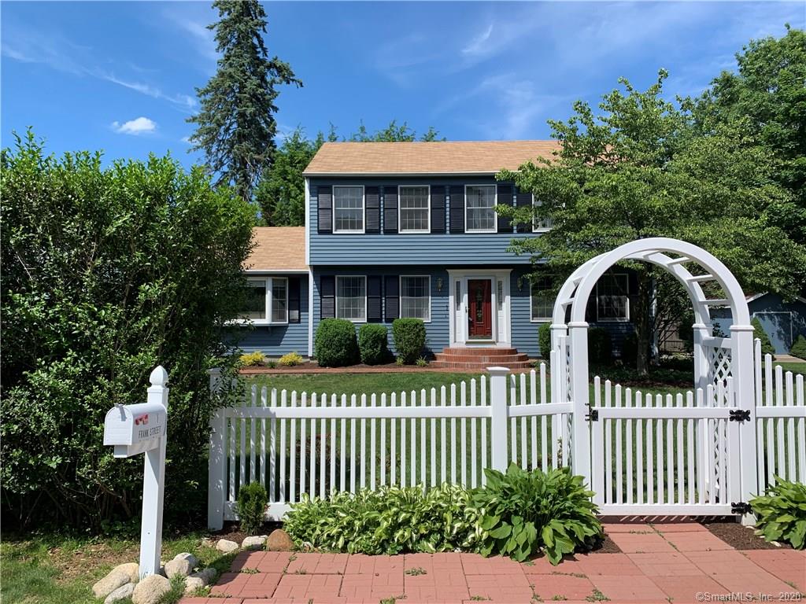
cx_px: 403
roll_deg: +0.3
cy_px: 302
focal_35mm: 26
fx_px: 605
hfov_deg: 67.3
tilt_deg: +2.7
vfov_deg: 53.1
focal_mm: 4.25
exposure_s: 1/2421
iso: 25
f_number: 1.8
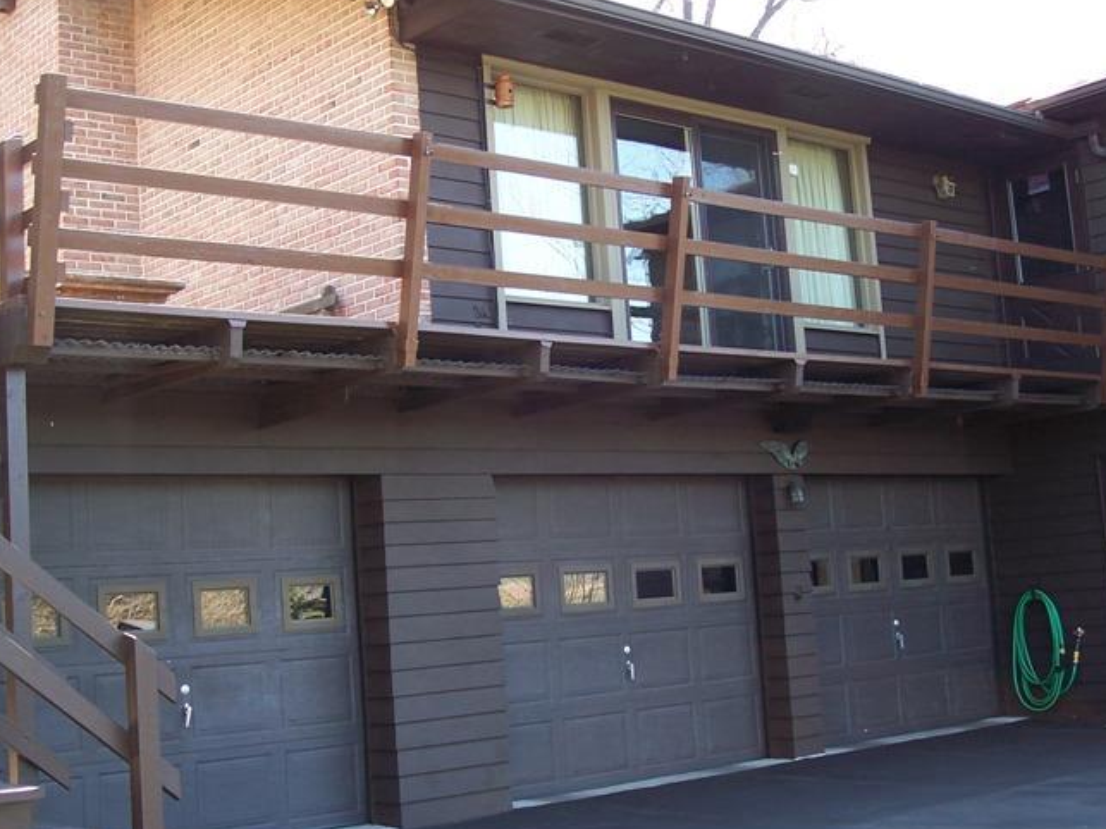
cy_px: 388
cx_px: 544
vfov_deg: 28.0
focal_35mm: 52
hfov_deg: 36.8
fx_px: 1661
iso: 100
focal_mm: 8
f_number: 3.4
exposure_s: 1/60
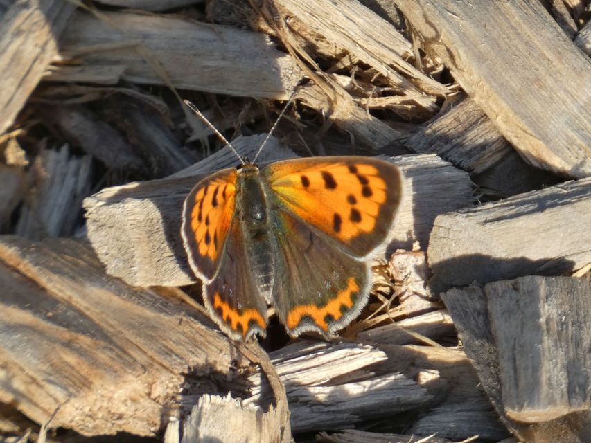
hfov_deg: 2.3
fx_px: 14599
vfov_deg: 1.7
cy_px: 222
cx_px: 296
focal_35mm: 855
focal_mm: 153.1
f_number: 5.6
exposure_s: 1/125
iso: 200
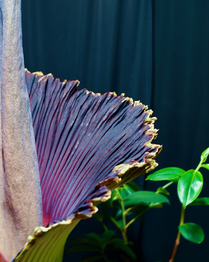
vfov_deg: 30.9
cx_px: 12
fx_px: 472
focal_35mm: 61
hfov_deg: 24.1
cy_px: 153
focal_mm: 35
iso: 100
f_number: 2
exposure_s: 1/30
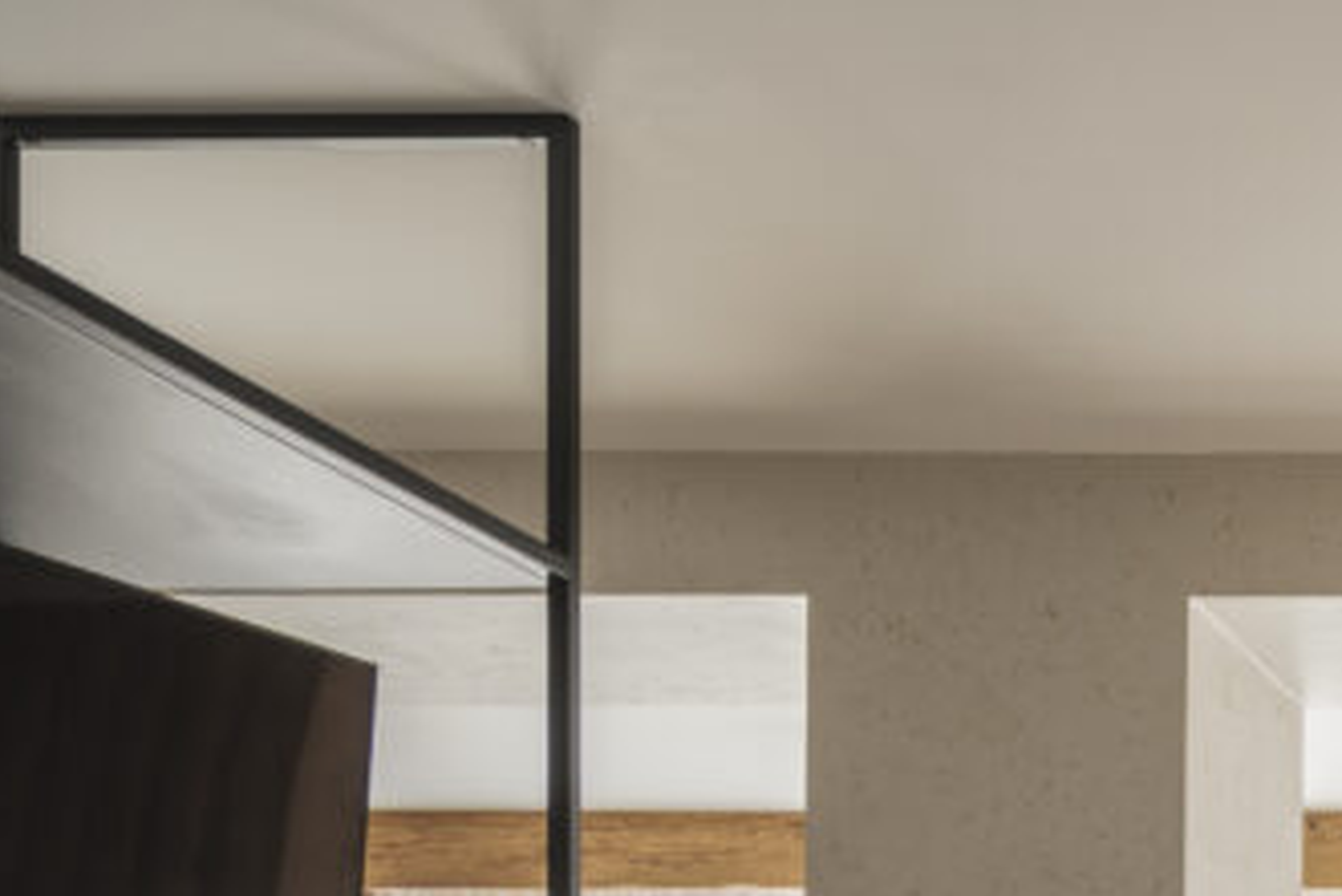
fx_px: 2424
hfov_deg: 24.2
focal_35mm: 65
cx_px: 2023
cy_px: 1348
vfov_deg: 18.5
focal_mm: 21
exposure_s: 1/250
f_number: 8
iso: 200
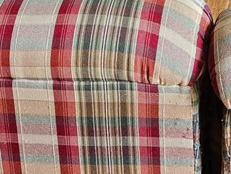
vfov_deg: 14.0
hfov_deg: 20.9
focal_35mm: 93
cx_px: 177
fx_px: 621
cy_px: -142
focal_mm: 5.4
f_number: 1.8
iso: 250
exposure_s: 1/170
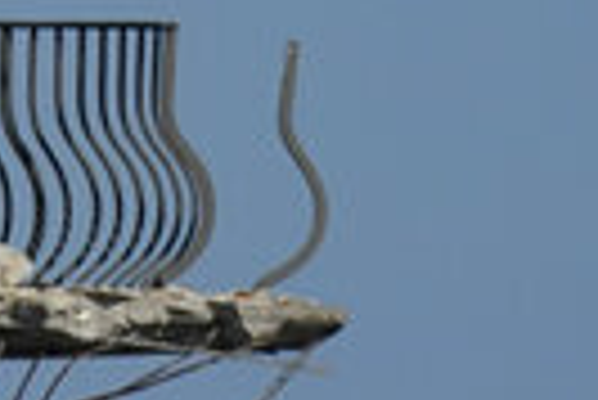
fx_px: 107640
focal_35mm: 6473
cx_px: -971
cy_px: 1058
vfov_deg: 0.2
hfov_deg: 0.3
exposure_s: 1/4000
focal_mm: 840
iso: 500
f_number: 5.6
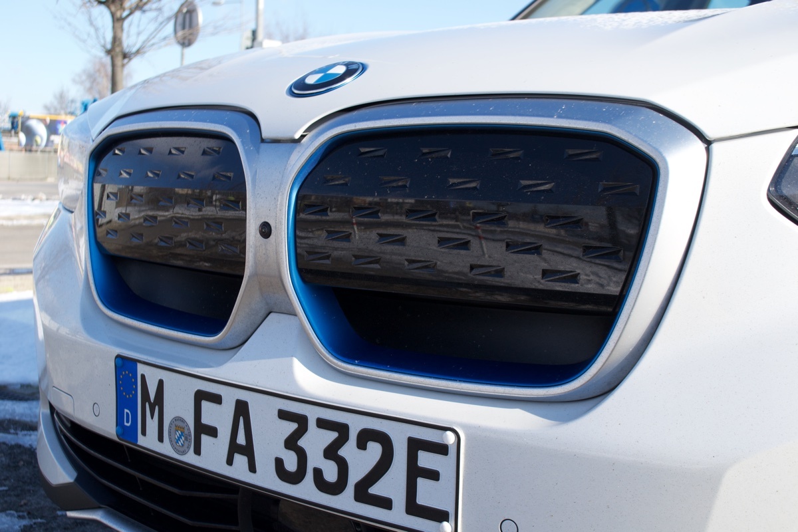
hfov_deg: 45.0
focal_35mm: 44
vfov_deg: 30.8
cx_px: 399
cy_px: 266
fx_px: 964
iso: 100
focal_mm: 29
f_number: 7.1
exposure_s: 1/200
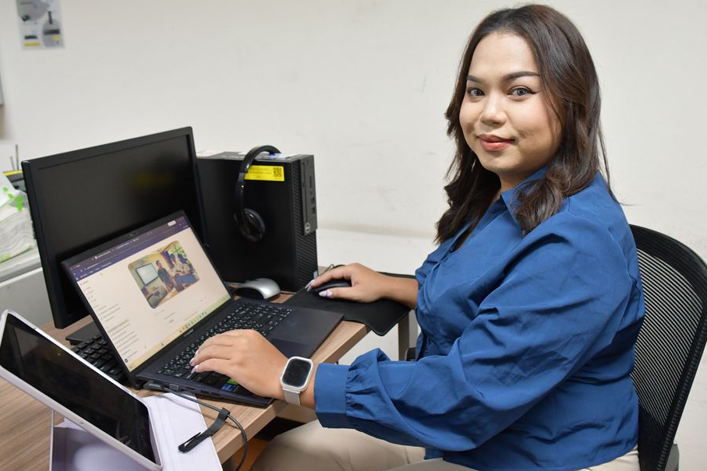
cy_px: 215
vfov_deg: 37.8
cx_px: 376
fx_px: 687
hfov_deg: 54.4
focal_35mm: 35
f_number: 3.5
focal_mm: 21
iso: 2800
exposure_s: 1/125
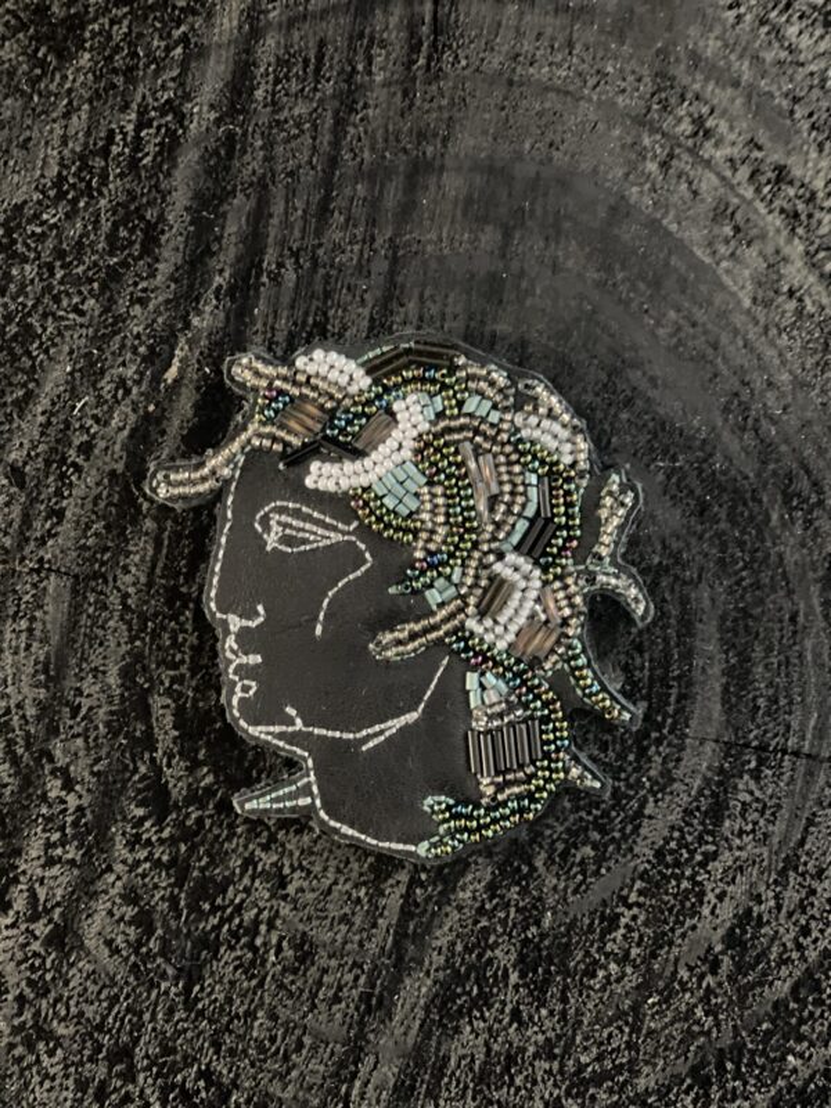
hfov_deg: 22.9
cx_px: 416
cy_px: 554
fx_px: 2049
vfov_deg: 30.3
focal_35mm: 64
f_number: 2.2
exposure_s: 1/14
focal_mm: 7.5
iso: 640
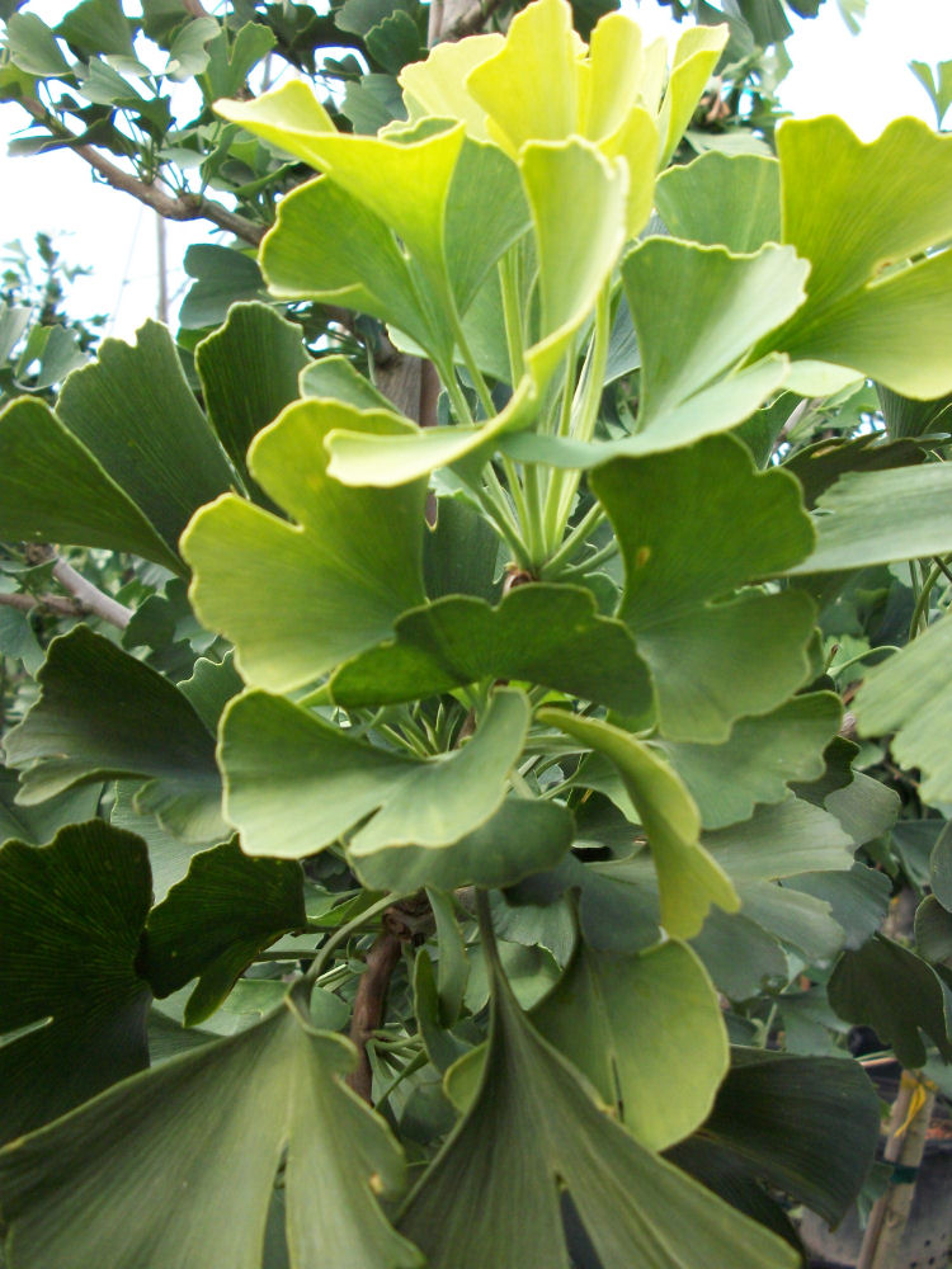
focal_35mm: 35
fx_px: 1283
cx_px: 476
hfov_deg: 40.7
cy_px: 634
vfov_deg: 52.6
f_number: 3.1
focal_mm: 6.3
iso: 244
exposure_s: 1/500
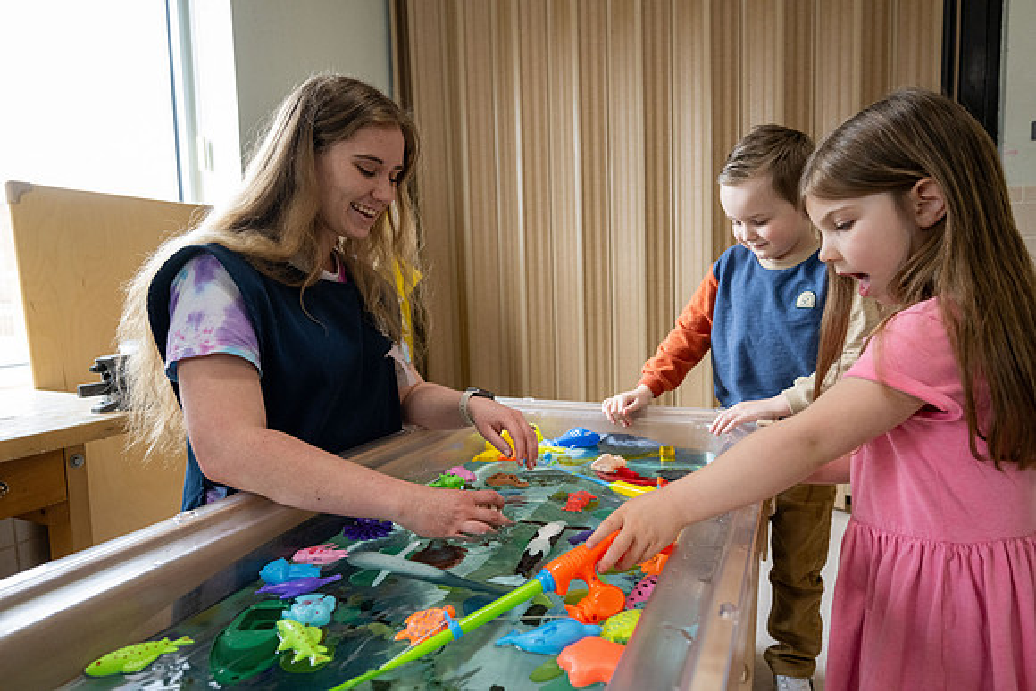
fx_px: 619
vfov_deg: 58.4
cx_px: 518
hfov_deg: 79.9
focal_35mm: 22
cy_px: 346
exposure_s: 1/400
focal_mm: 21.5
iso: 2000
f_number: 4
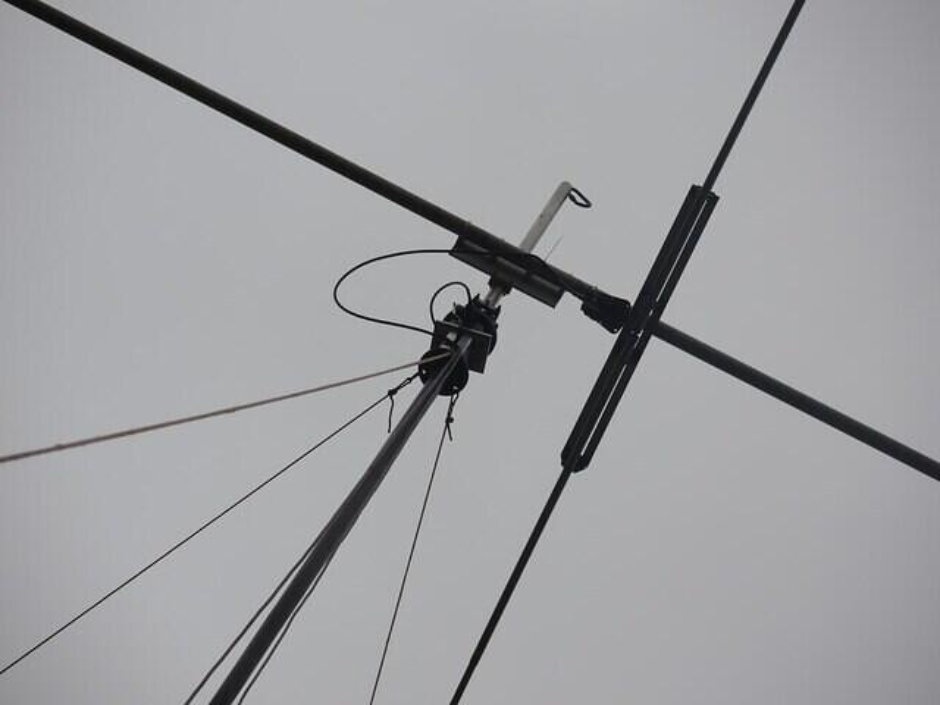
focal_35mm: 200
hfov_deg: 9.9
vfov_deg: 7.4
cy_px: 352
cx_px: 470
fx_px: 5431
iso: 80
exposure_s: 1/1600
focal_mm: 42.8
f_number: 4
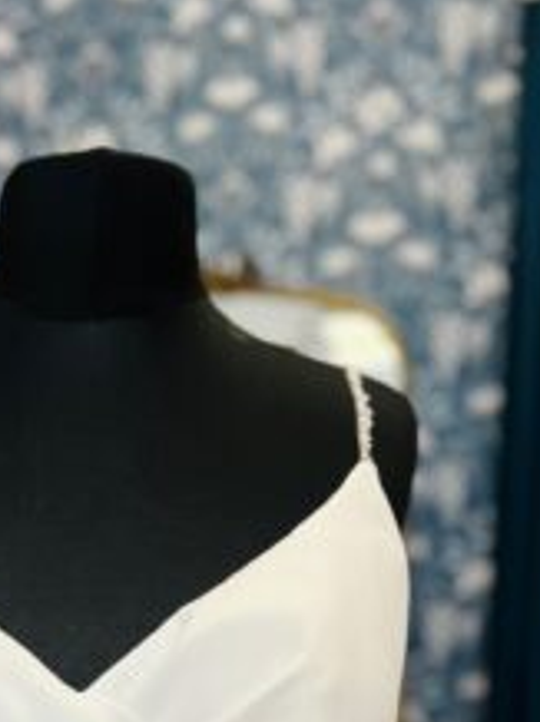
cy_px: 644
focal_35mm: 51
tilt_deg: -8.8
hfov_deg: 27.6
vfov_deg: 35.4
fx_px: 1063
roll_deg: +1.5
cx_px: 63
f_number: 1.6
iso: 40
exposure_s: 1/195
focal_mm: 5.1
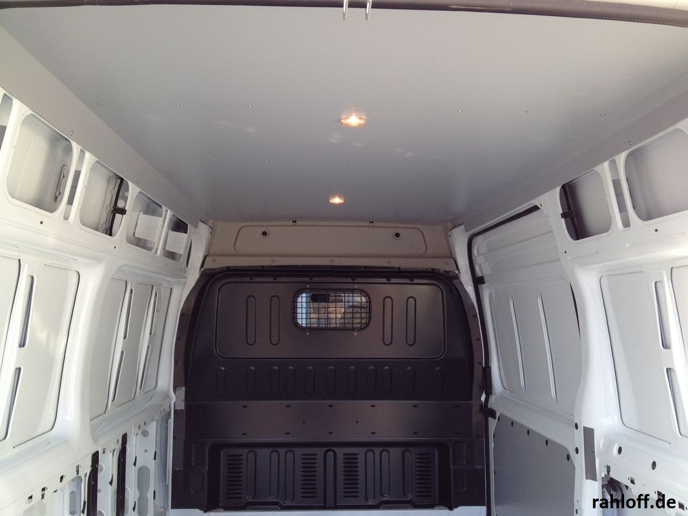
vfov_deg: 40.7
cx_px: 344
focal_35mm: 35
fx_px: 696
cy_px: 258
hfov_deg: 52.6
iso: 64
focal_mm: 4.28
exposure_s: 1/167
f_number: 2.4
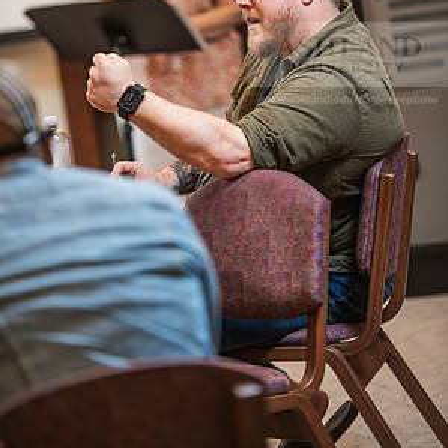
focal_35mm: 199
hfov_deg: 8.8
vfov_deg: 8.8
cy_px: 116
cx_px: 224
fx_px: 2914
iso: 640
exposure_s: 1/160
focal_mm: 155
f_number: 2.8
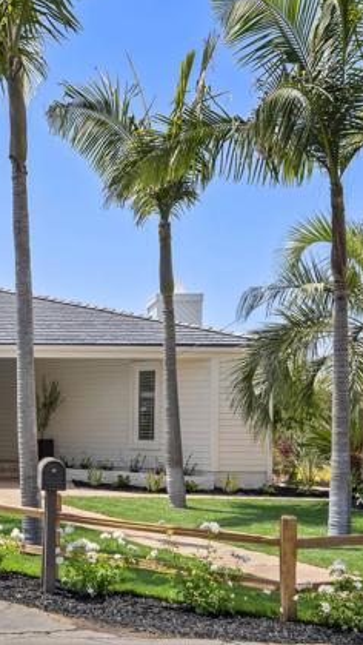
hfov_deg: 20.7
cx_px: -14
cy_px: 317
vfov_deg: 37.2
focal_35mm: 56
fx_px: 957
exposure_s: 1/500
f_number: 8
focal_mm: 35
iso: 500
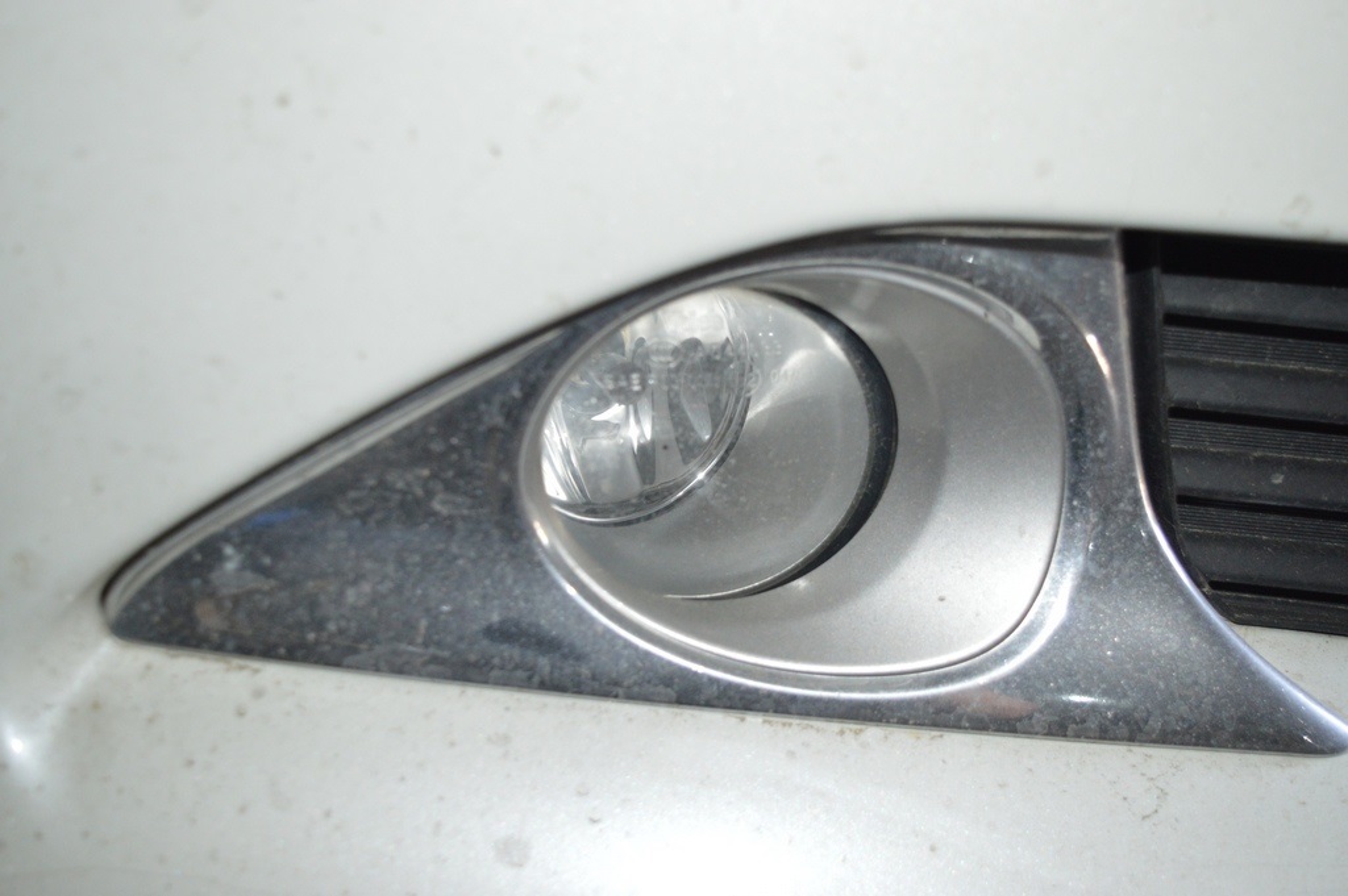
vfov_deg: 34.2
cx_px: 674
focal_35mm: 39
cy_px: 448
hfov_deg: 49.6
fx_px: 1459
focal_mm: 26
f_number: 4
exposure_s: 1/60
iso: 1100
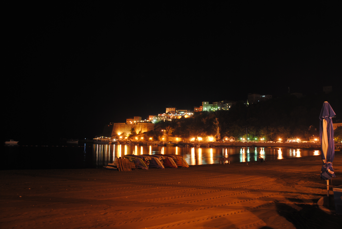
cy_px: 114
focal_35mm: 27
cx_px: 171
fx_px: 257
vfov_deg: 48.0
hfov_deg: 67.3
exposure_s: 5
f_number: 7.1
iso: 200
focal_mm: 18
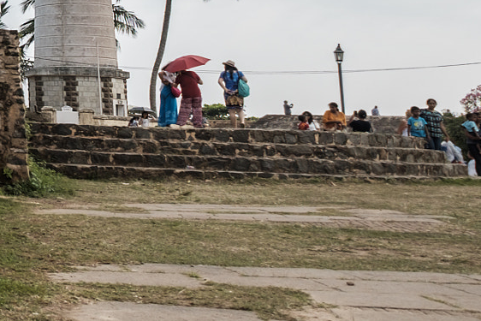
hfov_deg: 21.7
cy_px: -28
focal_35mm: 62
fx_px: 829
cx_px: -371
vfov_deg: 20.9
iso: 200
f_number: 4
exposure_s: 1/550
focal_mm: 11
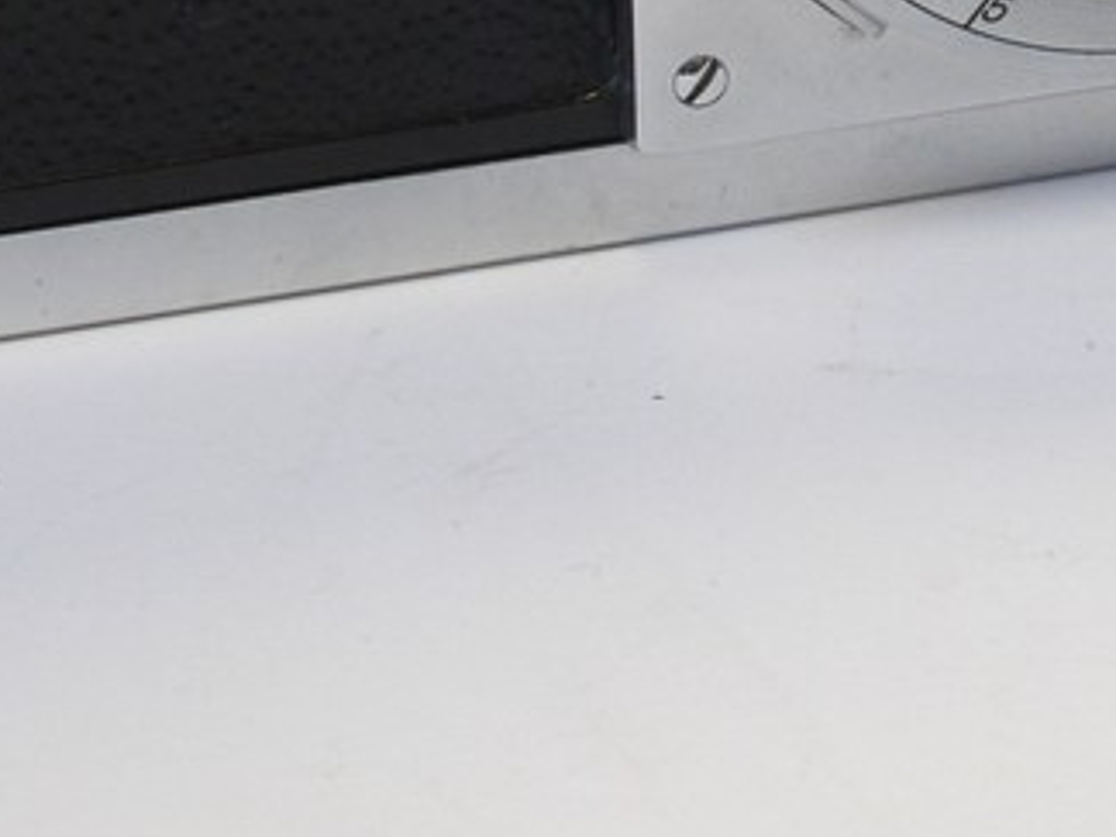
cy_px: -331
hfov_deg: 8.8
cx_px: 1274
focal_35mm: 222
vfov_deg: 6.6
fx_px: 7157
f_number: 9
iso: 400
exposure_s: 1/25
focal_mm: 30
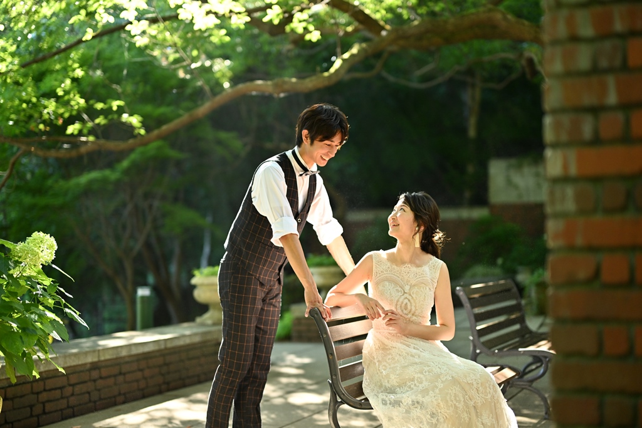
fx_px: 892
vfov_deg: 27.0
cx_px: 321
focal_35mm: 50
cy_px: 214
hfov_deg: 39.6
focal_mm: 50
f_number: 1.4
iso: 400
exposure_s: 1/320
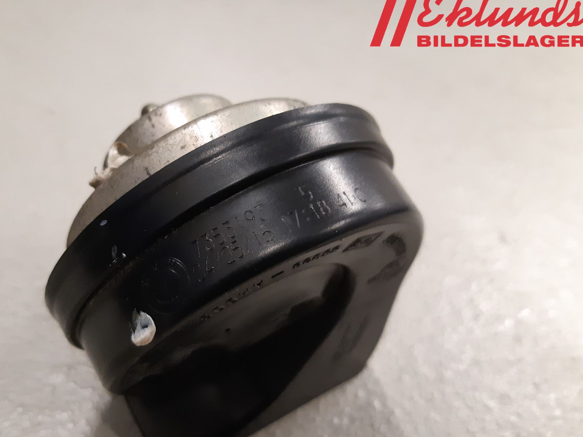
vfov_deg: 44.0
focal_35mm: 32
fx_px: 539
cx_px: 226
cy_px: 256
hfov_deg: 56.3
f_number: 1.7
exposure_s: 1/50
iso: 320
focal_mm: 3.93
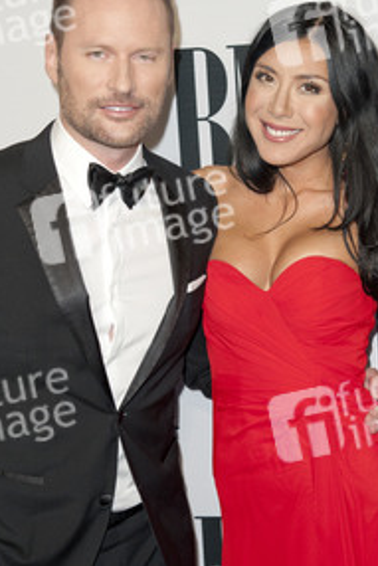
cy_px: 317
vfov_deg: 28.8
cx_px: 191
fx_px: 1101
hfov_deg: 19.5
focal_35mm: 70
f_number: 4
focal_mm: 50
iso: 500
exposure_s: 1/400
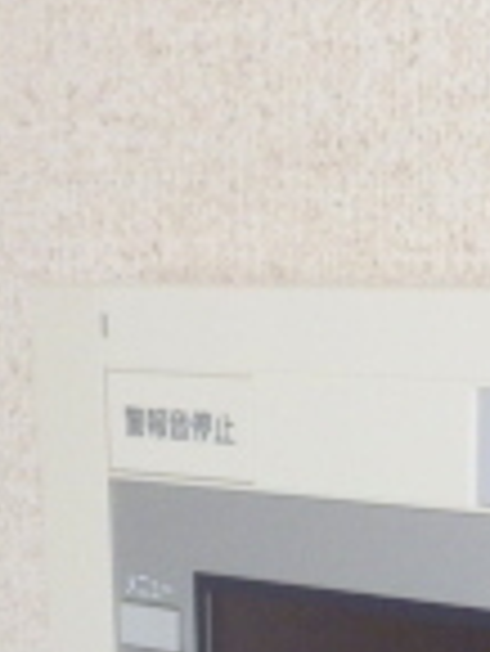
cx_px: 391
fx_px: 1828
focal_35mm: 97
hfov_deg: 15.2
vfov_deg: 18.3
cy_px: 940
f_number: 3.1
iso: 100
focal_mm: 4
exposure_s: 1/60
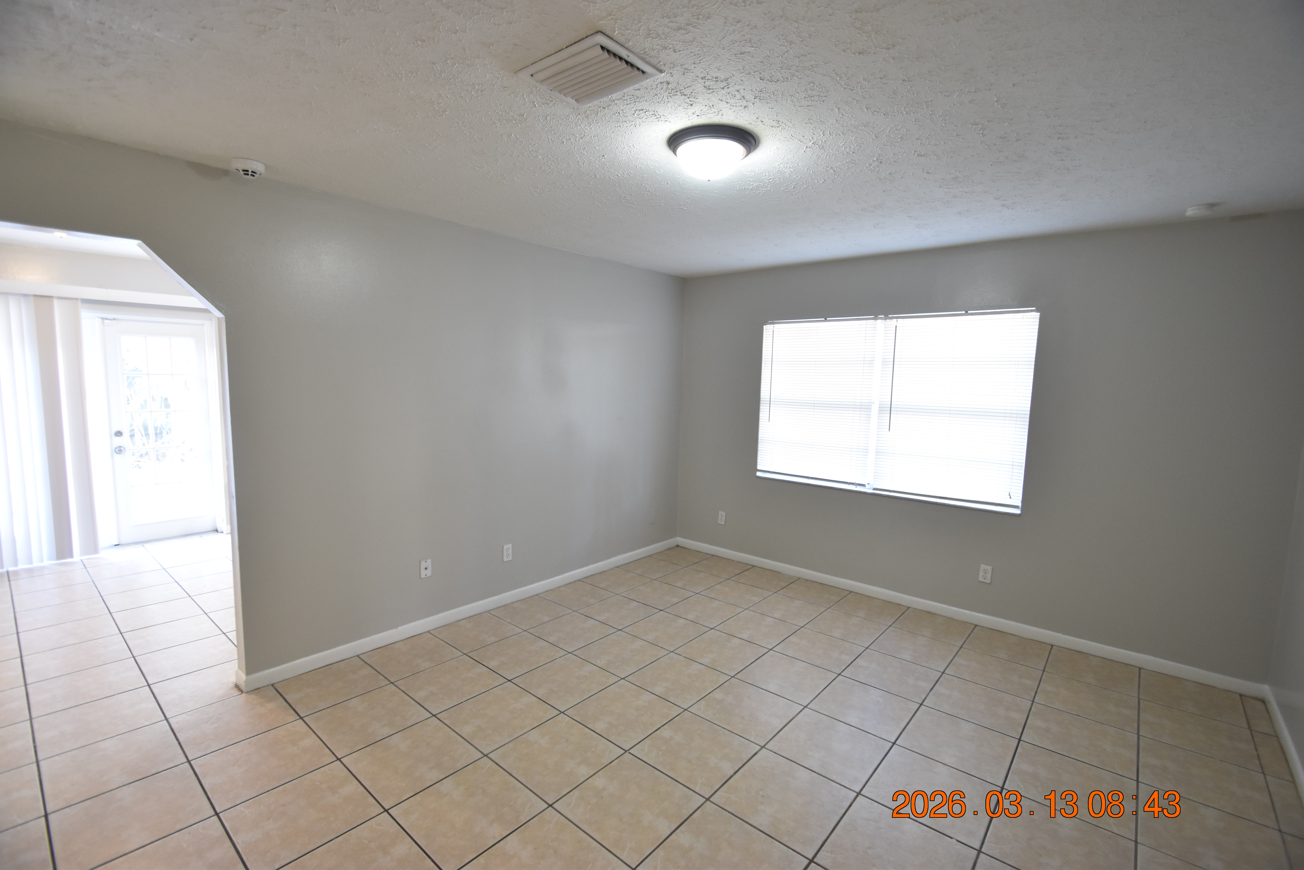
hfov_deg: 100.4
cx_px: 652
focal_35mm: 15
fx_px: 543
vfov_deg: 77.3
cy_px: 435
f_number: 3.5
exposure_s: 1/20
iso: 800
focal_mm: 10
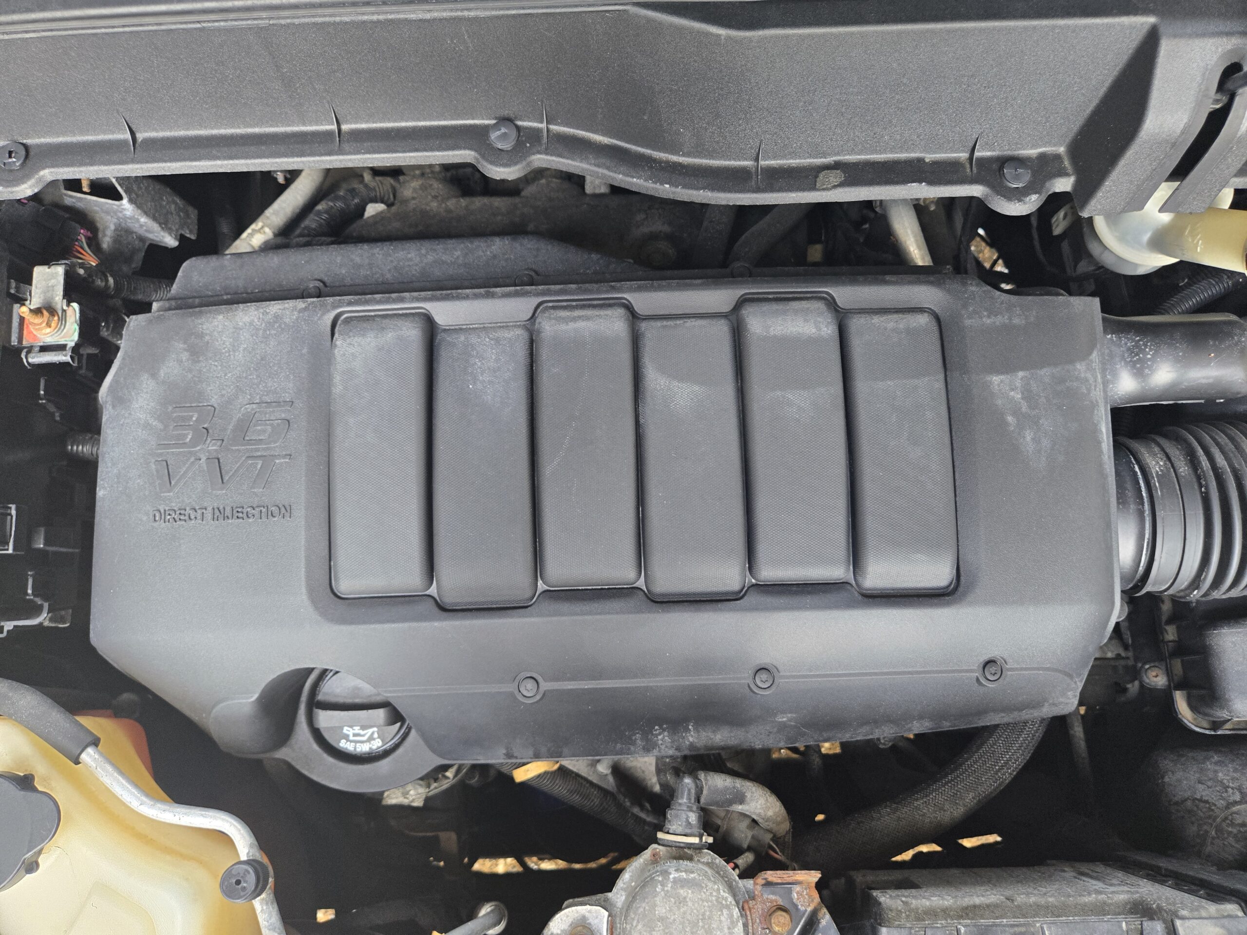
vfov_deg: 58.9
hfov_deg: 73.9
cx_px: 624
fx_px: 829
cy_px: 468
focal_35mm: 23
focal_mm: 5.4
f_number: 1.8
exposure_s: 1/180
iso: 200
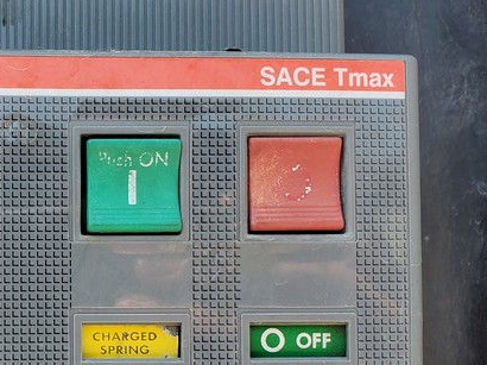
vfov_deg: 22.4
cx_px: 42
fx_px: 914
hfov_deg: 28.6
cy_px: 262
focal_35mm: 65
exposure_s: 1/393
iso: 50
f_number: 2.4
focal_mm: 4.3
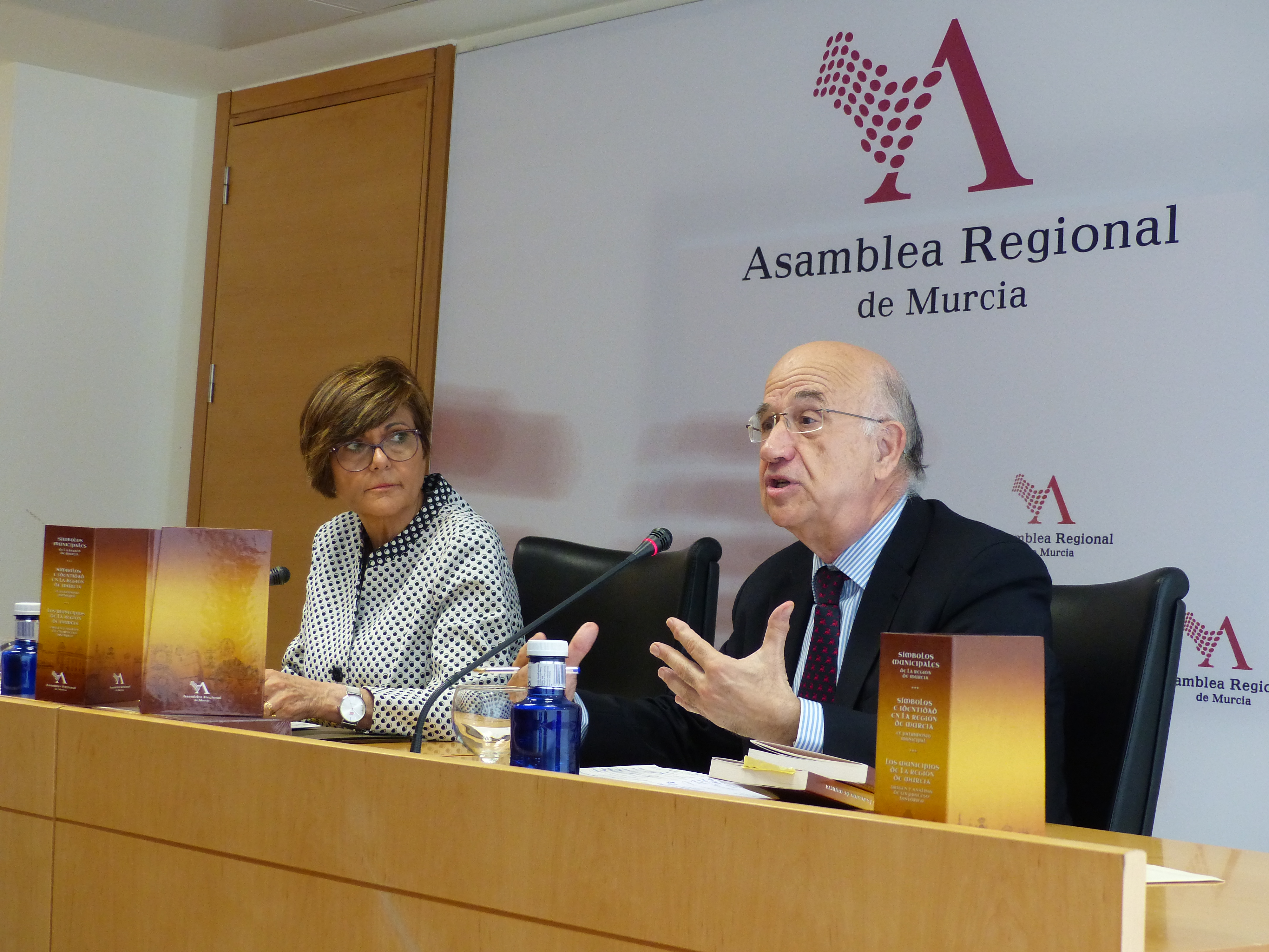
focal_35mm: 69
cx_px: 634
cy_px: 476
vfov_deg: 21.3
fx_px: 2529
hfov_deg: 28.2
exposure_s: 1/125
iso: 320
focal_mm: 12.5
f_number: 2.8
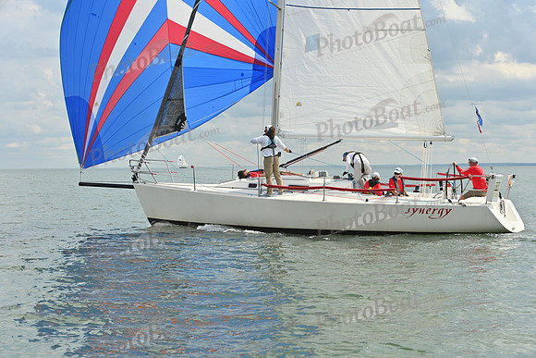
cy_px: 179
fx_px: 1042
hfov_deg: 28.8
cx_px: 268
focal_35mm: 70
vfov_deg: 19.5
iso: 320
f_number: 8
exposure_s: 1/1250
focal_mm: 70
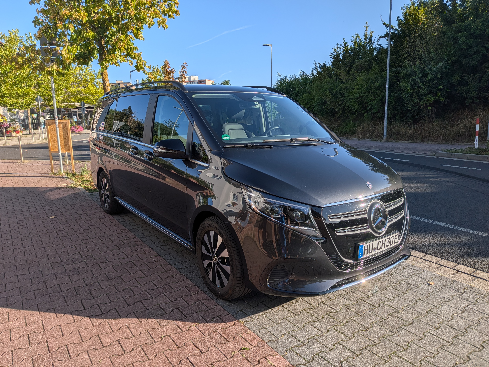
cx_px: 244
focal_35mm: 24
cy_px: 184
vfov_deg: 56.8
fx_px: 339
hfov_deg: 71.6
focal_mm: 4.53
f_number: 1.7
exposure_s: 1/7812
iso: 32
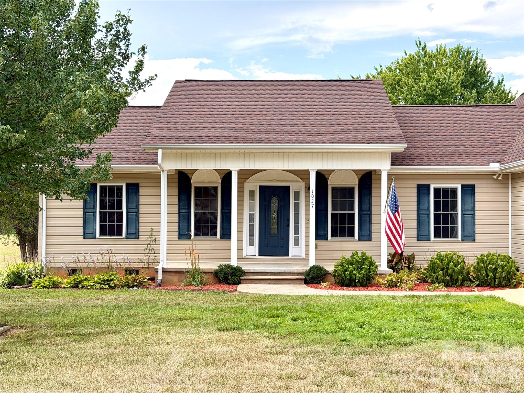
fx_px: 727
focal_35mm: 48
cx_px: 262
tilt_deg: +1.5
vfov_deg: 30.3
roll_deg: -0.2
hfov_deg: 39.7
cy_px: 196
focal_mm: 6.76
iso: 80
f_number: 1.78
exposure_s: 1/1307
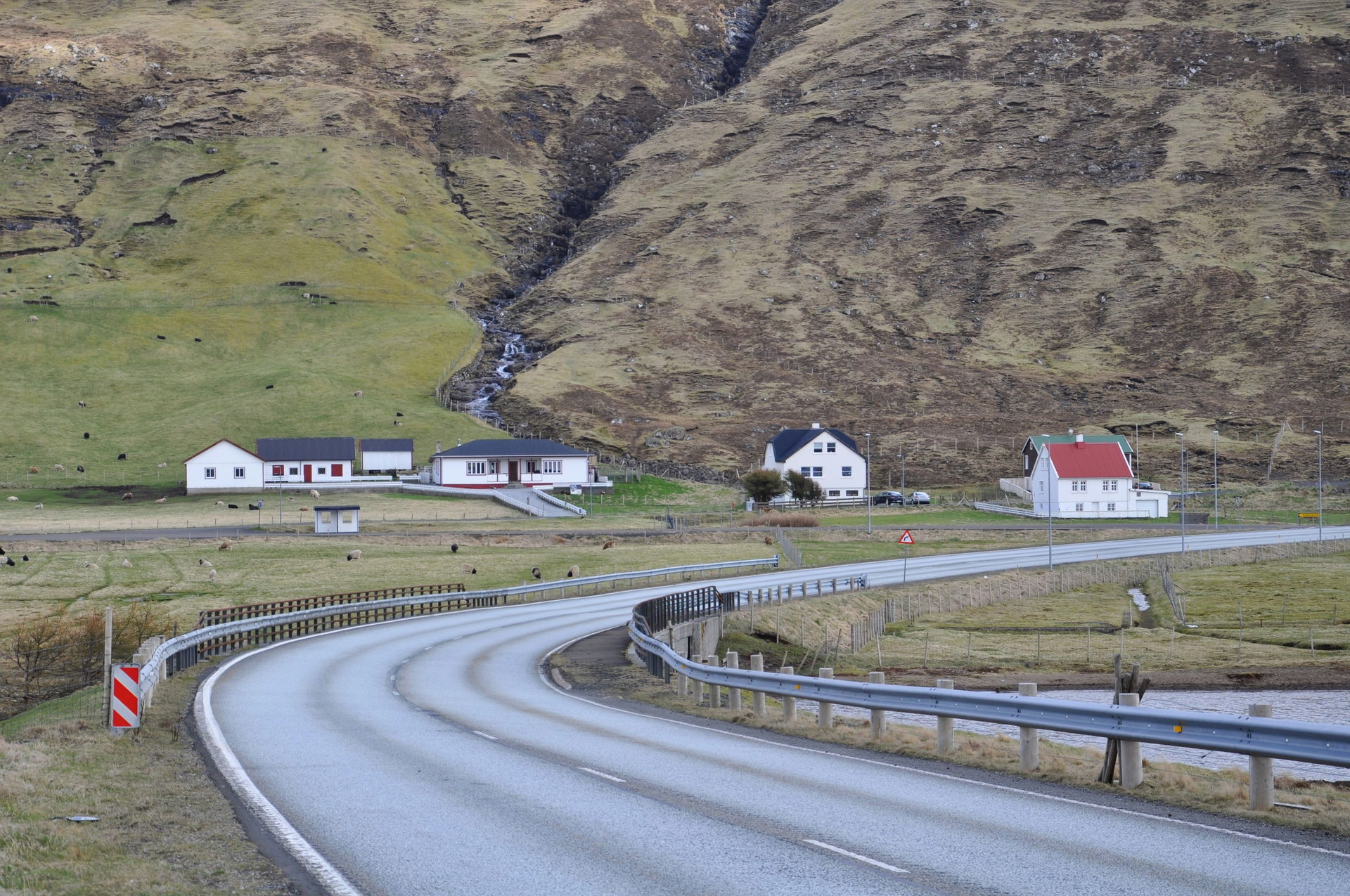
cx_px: 675
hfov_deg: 19.5
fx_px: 3932
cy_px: 448
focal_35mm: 105
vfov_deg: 13.0
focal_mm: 70
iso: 200
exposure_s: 1/250
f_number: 8
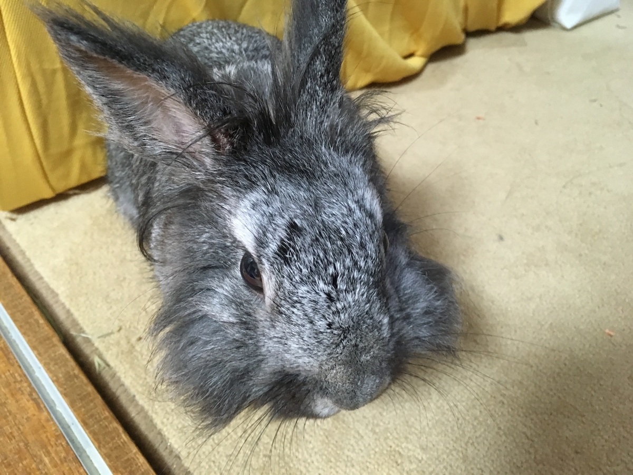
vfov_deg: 48.2
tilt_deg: -40.9
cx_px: 316
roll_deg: -0.8
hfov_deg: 61.7
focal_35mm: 29
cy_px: 238
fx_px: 530
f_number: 2.2
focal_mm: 4.15
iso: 200
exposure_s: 1/15
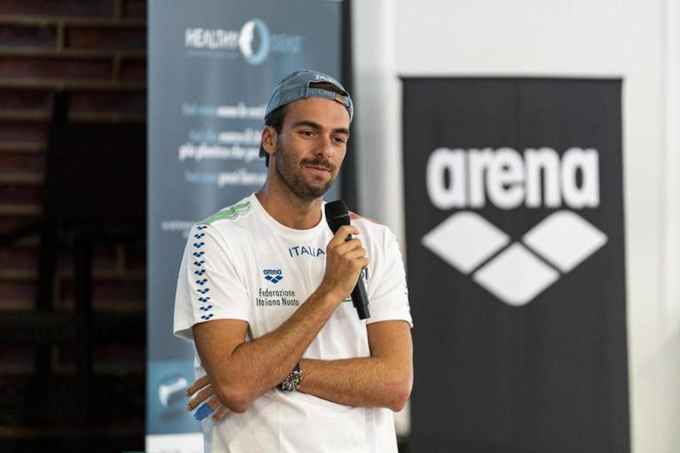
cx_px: 340
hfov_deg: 9.3
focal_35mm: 221
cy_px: 218
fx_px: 4165
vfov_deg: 6.2
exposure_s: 1/125
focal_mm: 200
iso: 2000
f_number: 2.8
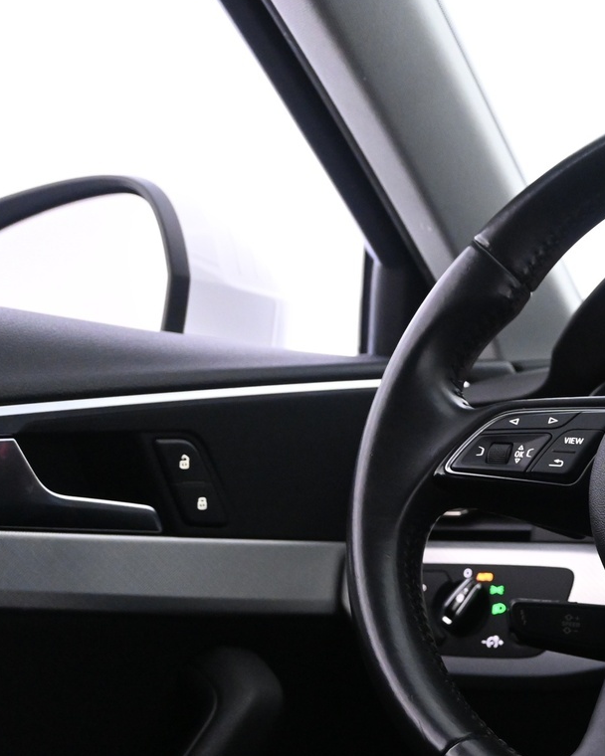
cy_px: 476
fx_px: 1544
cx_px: 777
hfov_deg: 20.4
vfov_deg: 27.4
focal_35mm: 69
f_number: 4.2
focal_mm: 23
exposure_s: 1/40
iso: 3200
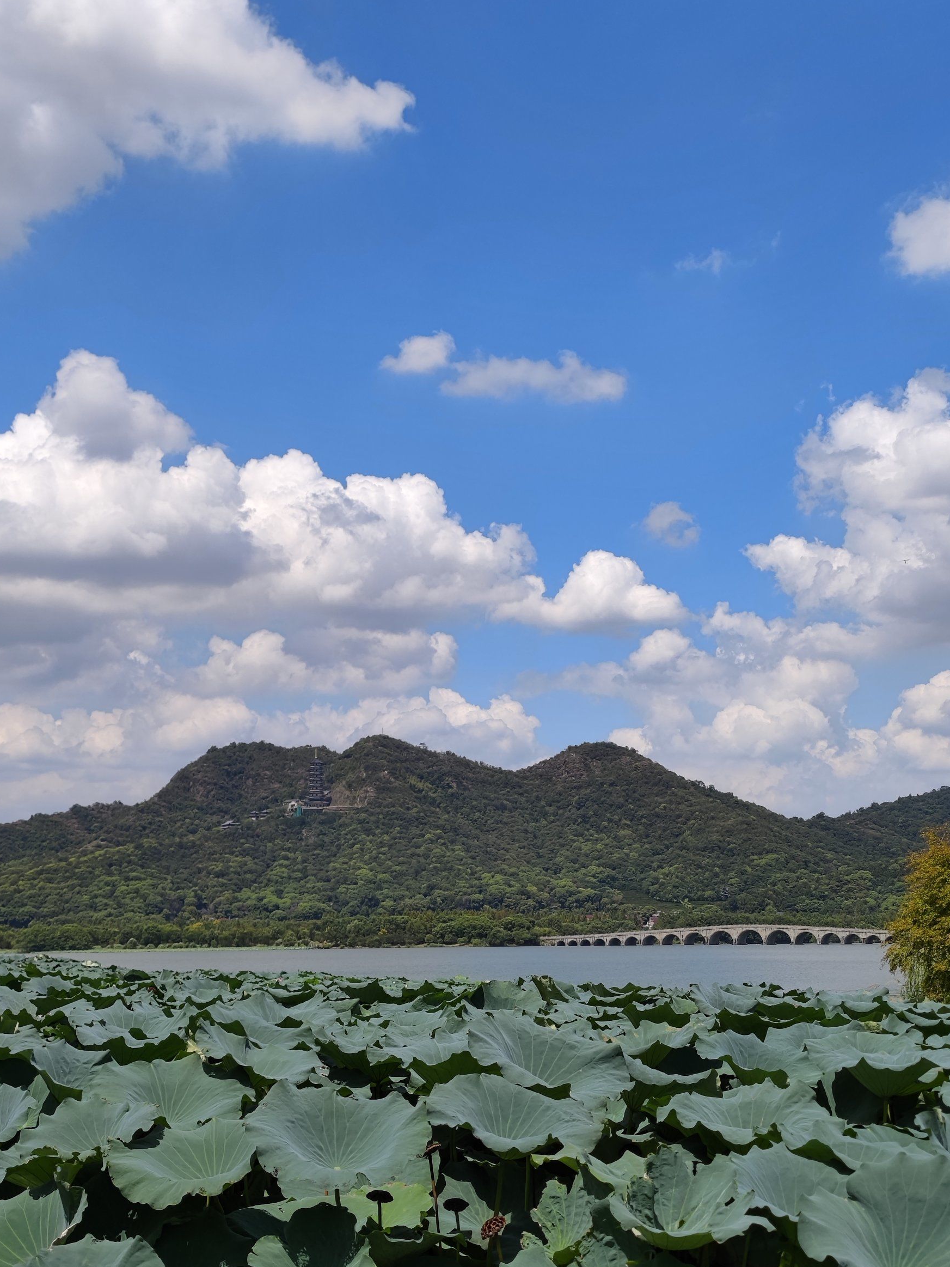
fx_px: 988
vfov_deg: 65.2
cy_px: 689
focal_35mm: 27
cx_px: 507
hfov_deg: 51.3
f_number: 1.9
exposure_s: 1/3333
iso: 50
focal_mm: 8.7
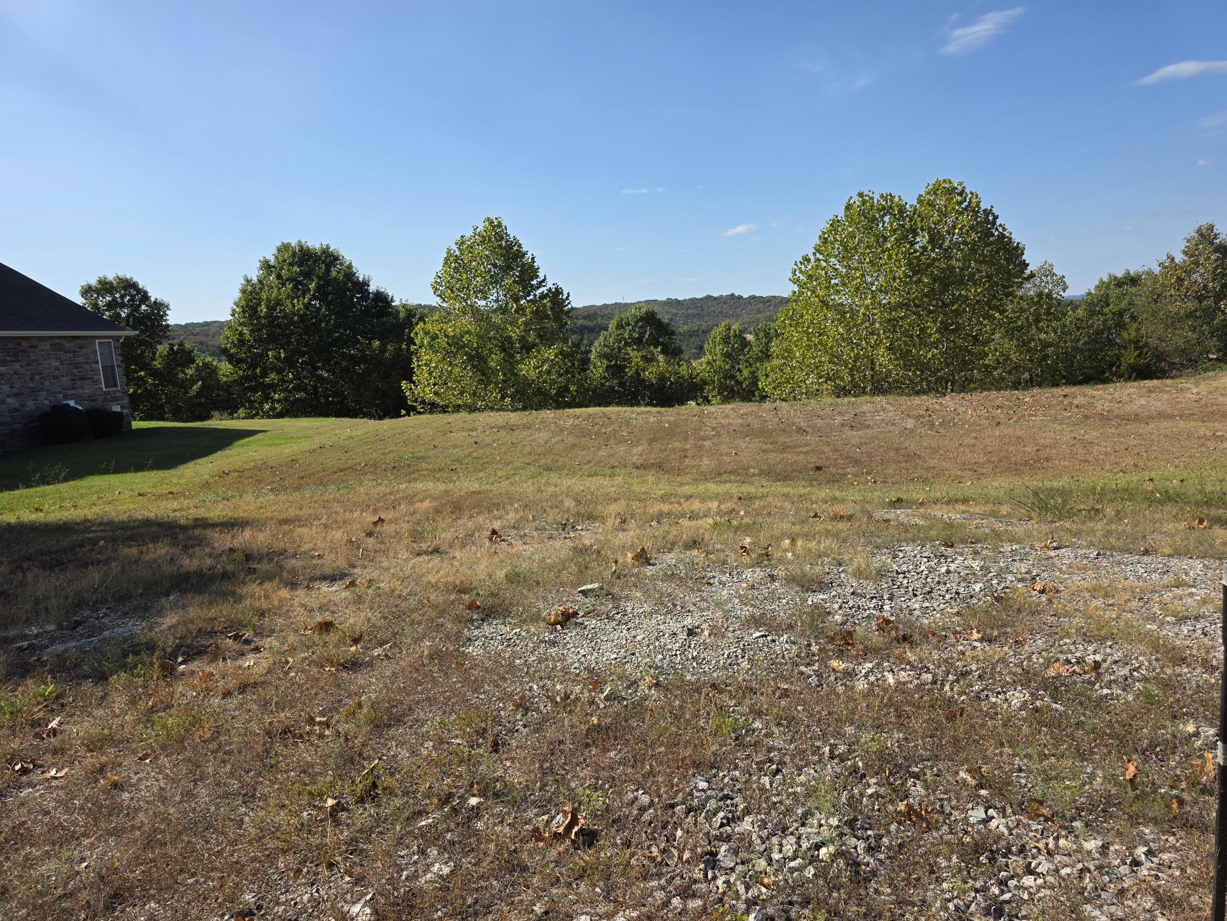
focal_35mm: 23
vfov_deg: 58.9
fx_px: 815
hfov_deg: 73.9
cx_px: 614
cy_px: 460
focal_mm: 6.3
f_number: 1.7
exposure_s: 1/5778
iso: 80
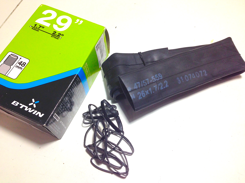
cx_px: 122
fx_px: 234
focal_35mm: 33
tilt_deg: -62.9
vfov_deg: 42.9
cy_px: 92
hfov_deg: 55.4
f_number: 2.4
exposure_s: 1/120
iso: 50
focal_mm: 4.12
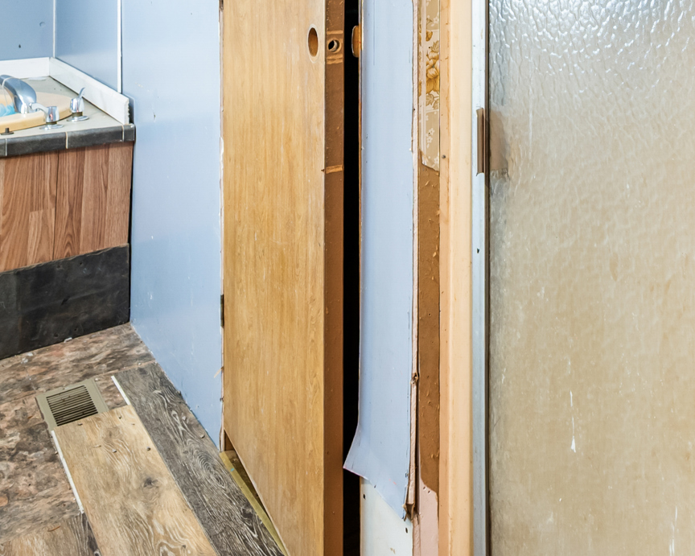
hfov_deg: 44.9
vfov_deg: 36.8
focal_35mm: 38
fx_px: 782
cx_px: 581
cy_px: 63
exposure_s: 1/2
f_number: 6.3
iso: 500
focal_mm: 14
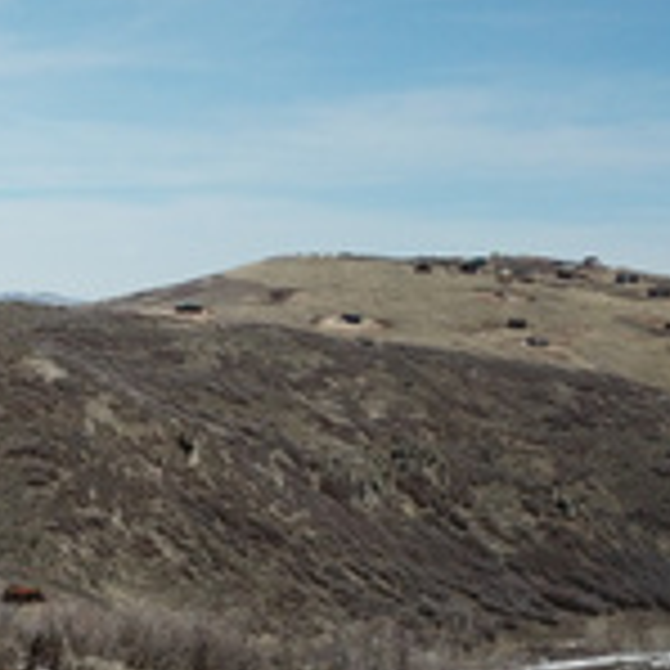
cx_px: -603
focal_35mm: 99
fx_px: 2168
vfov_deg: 17.5
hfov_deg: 14.9
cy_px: 238
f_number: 2.2
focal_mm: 4.73
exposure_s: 1/2538
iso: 100
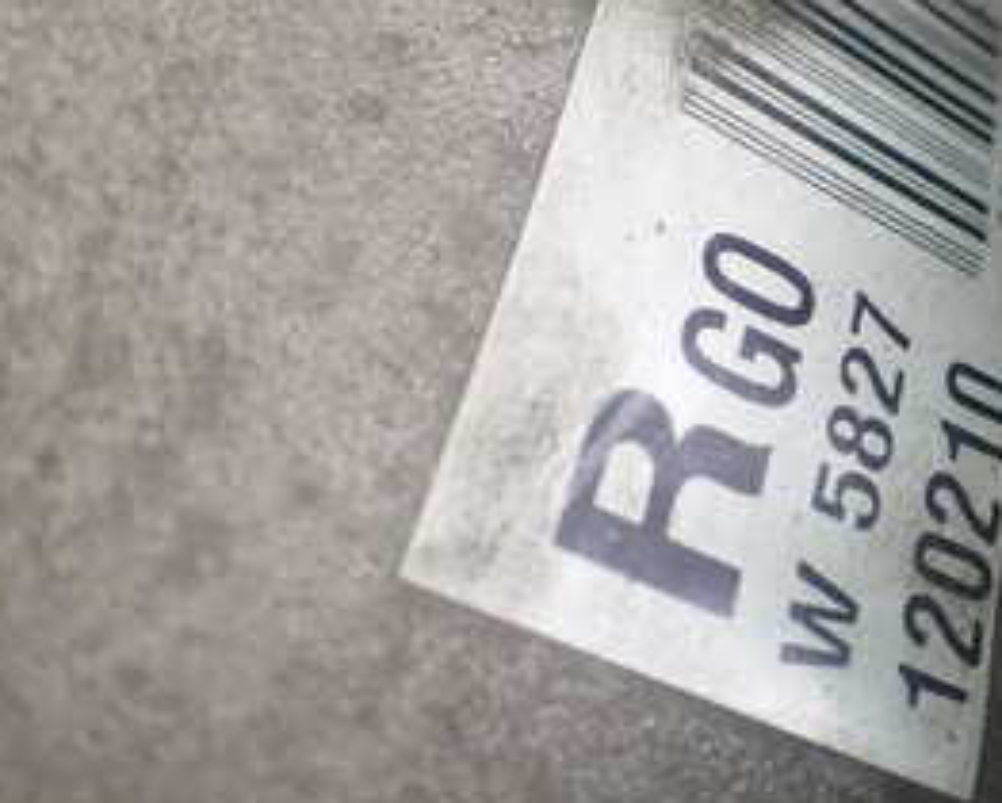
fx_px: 1988
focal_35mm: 67
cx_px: 914
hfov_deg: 27.2
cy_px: 336
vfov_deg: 22.8
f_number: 2.3
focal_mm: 5.4
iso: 100
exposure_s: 1/160
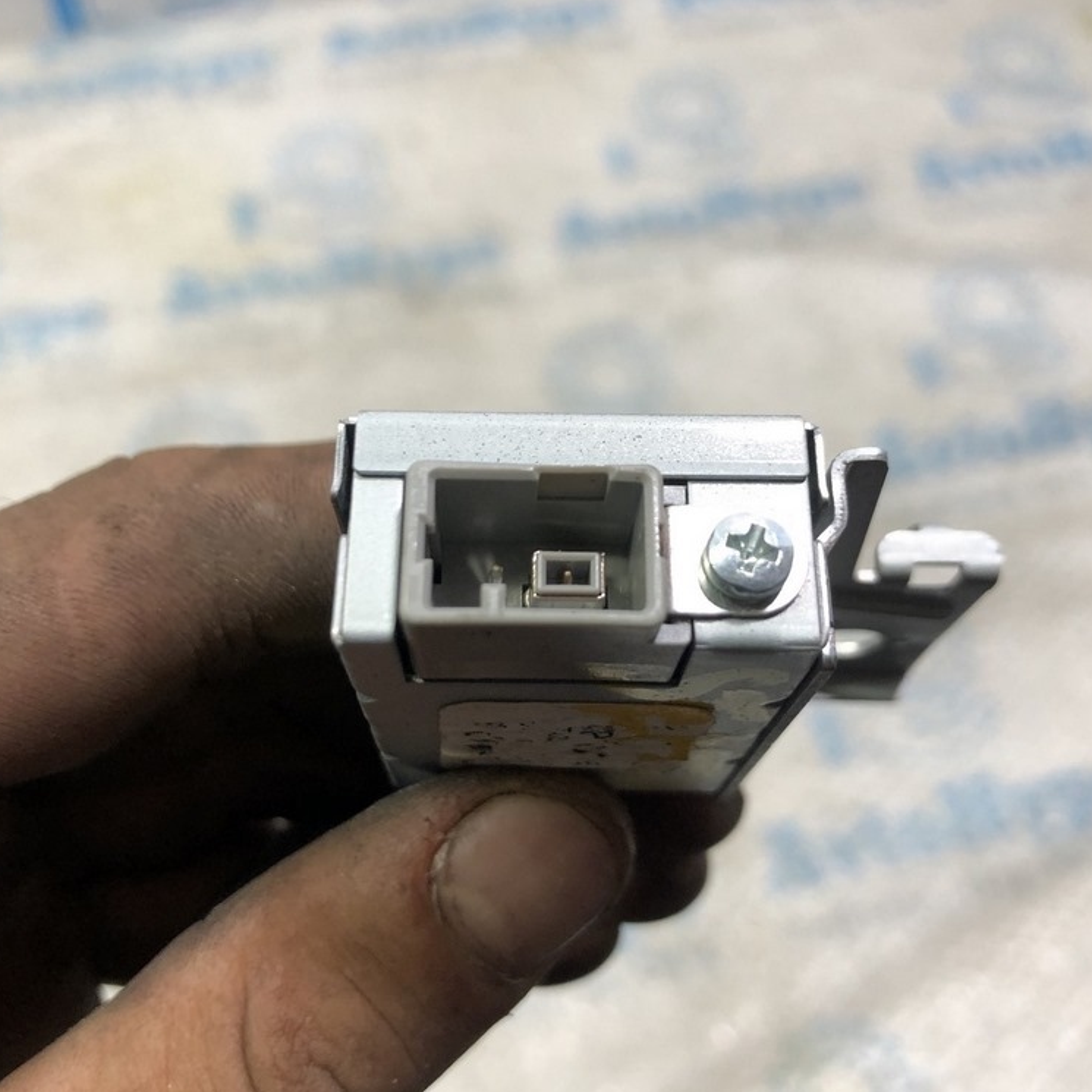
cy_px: 538
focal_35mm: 34
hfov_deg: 48.5
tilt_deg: -58.9
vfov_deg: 48.4
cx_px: 542
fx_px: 1213
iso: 32
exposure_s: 1/33
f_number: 1.8
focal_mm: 4
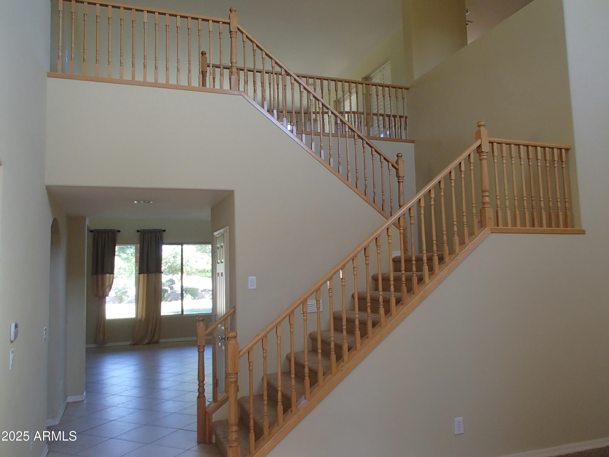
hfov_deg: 63.4
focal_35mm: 28
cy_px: 228
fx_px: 493
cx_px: 304
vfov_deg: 49.7
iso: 200
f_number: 3.9
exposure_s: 1/50
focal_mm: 5
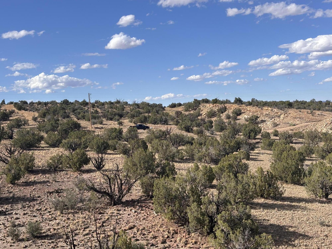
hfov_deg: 36.8
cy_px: 124
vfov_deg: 28.0
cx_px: 166
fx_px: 499
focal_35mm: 52
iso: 32
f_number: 1.6
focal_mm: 5.96
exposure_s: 1/2710
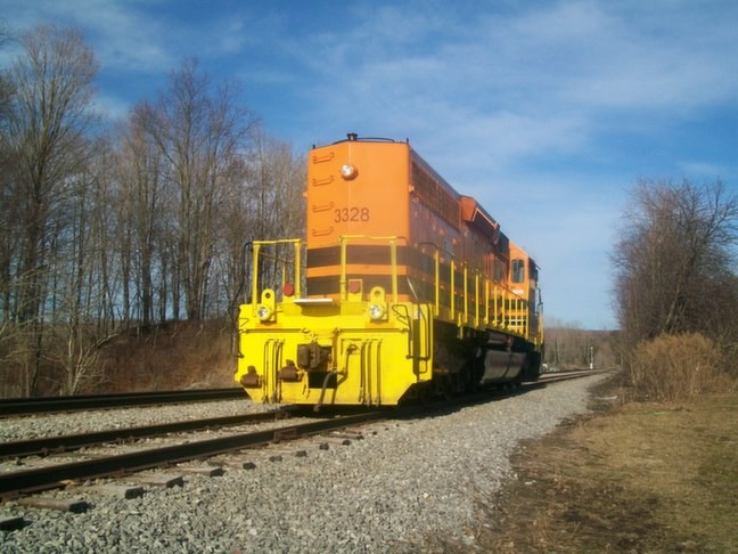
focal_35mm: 40
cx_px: 369
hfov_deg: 46.8
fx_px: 853
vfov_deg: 36.0
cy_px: 277
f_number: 6.3
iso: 64
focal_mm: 7.1
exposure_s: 1/320
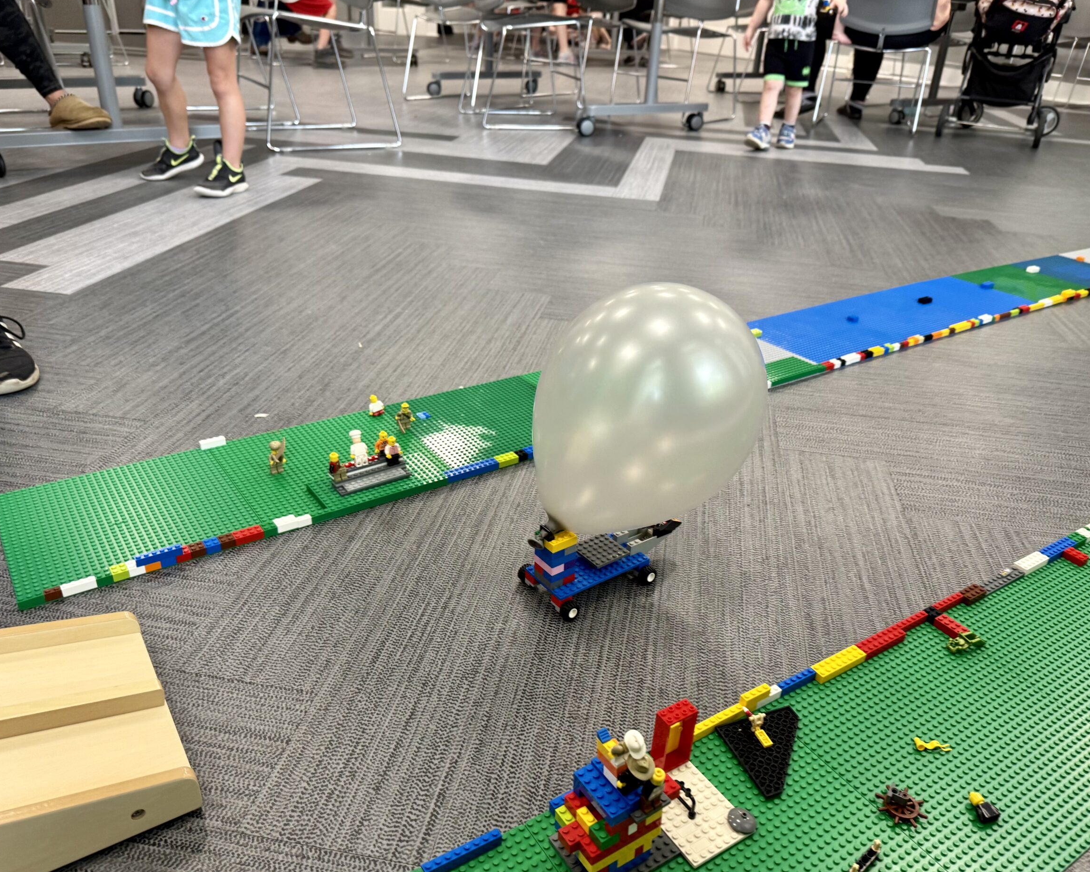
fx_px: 839
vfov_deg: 54.9
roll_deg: -4.3
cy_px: 447
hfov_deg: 66.0
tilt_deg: -28.1
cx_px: 562
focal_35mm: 26
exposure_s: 1/60
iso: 125
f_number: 1.78
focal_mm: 6.76
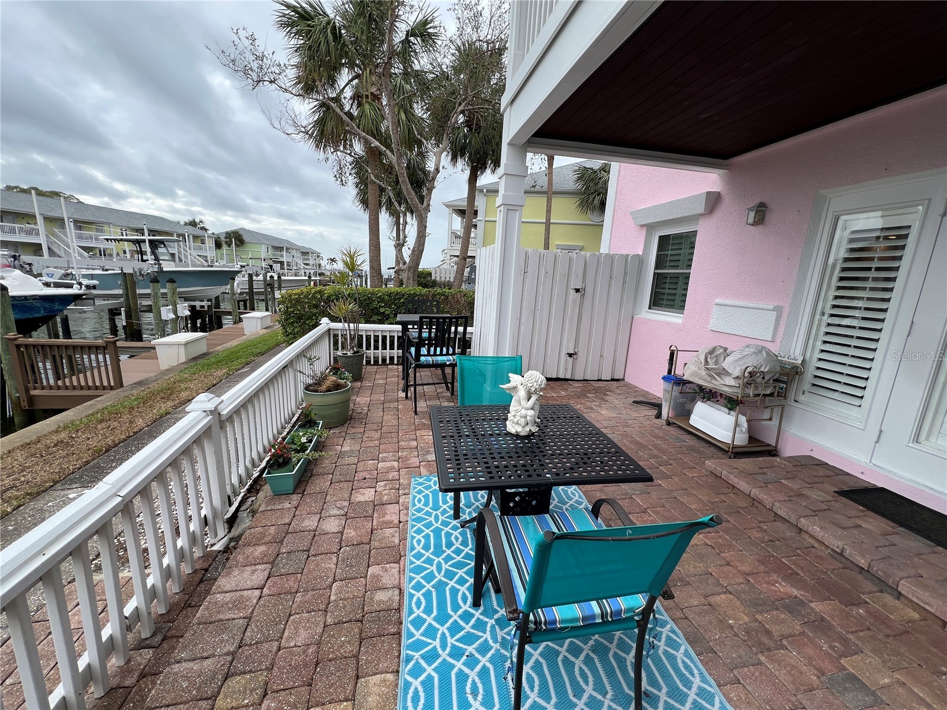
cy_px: 355
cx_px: 474
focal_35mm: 13
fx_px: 356
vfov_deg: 89.9
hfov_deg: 106.2
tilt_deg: -12.8
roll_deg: -3.3
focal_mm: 1.57
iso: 32
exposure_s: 1/645
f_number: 1.8
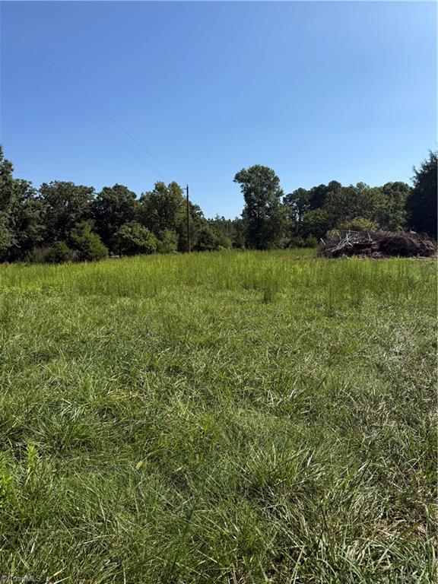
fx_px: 405
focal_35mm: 24
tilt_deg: -6.4
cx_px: 219
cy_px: 292
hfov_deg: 56.8
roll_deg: +1.0
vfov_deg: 71.6
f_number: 1.78
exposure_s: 1/4405
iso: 80
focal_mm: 6.76
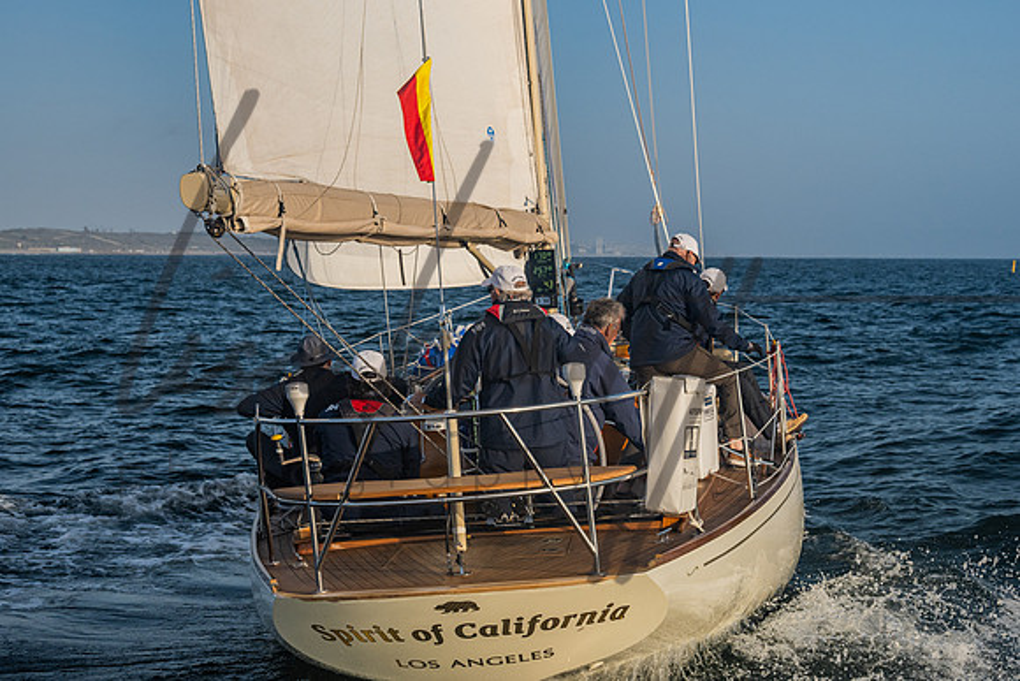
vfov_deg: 20.9
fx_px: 1845
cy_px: 290
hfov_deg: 30.9
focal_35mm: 65
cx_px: 533
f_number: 6.3
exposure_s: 1/1600
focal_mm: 54
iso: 400
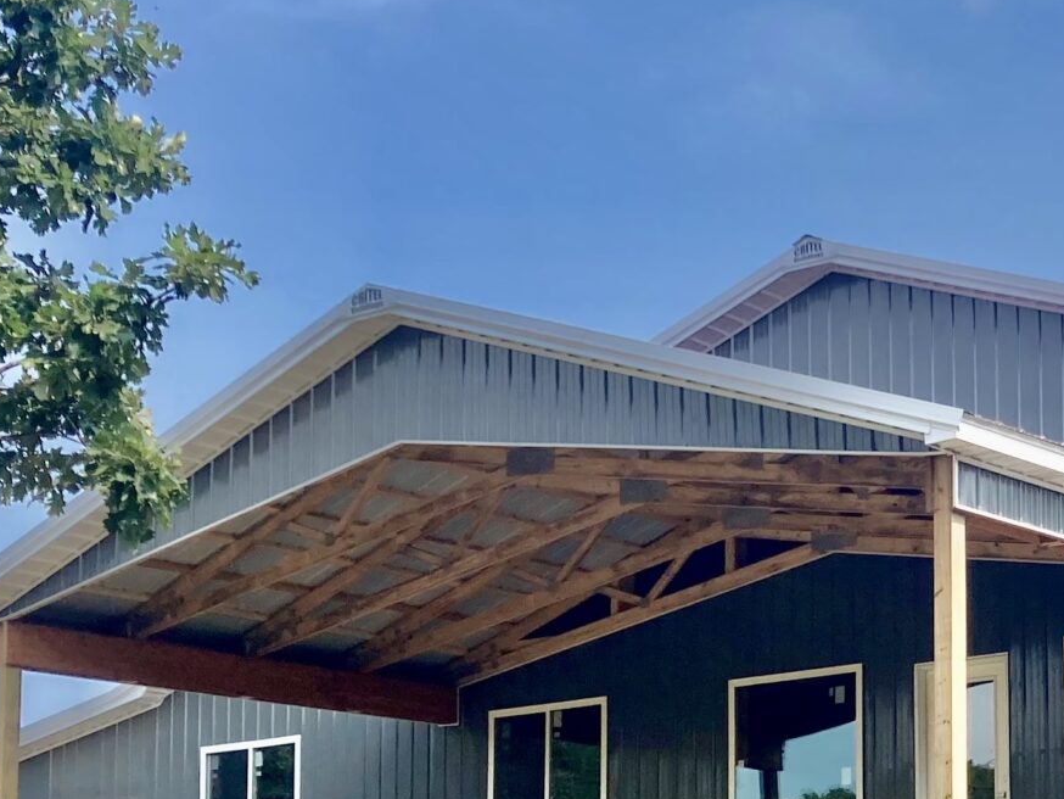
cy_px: 754
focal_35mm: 82
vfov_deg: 17.7
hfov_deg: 22.6
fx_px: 2521
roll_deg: -0.5
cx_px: 1150
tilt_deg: +7.0
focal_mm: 3.99
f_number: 1.8
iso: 20
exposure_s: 1/1600
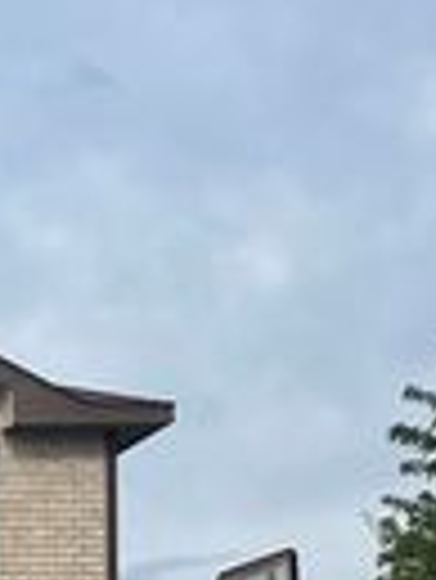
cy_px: 991
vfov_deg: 13.4
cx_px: -643
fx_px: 2247
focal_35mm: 134
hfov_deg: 9.7
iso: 32
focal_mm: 4.2
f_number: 1.6
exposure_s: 1/4831
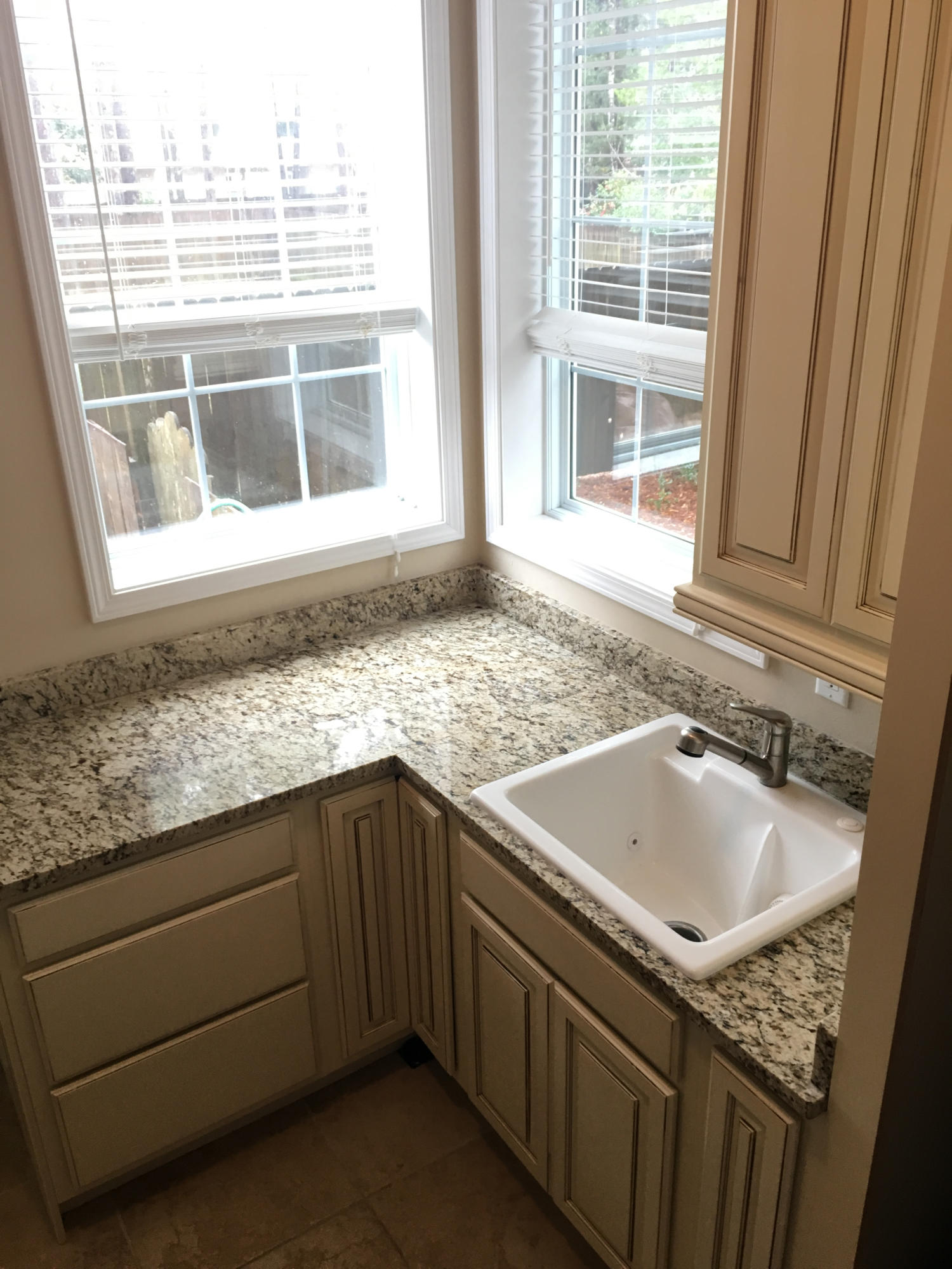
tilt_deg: -23.5
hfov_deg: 48.2
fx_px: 1063
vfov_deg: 61.7
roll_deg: +0.3
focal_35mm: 29
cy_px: 634
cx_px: 476
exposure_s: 1/30
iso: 40
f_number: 2.2
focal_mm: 4.15
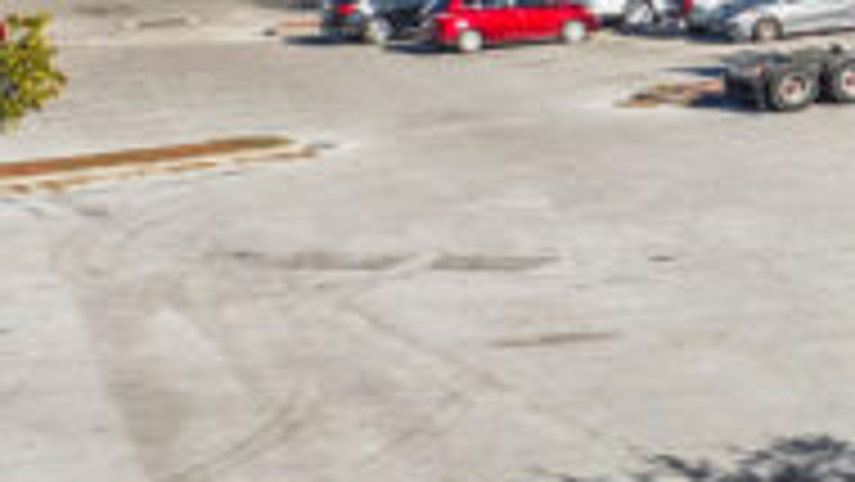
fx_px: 2812
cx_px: 2052
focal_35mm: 124
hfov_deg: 13.1
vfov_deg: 9.7
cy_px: 23
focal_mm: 8.4
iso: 100
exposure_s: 1/500
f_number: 2.8
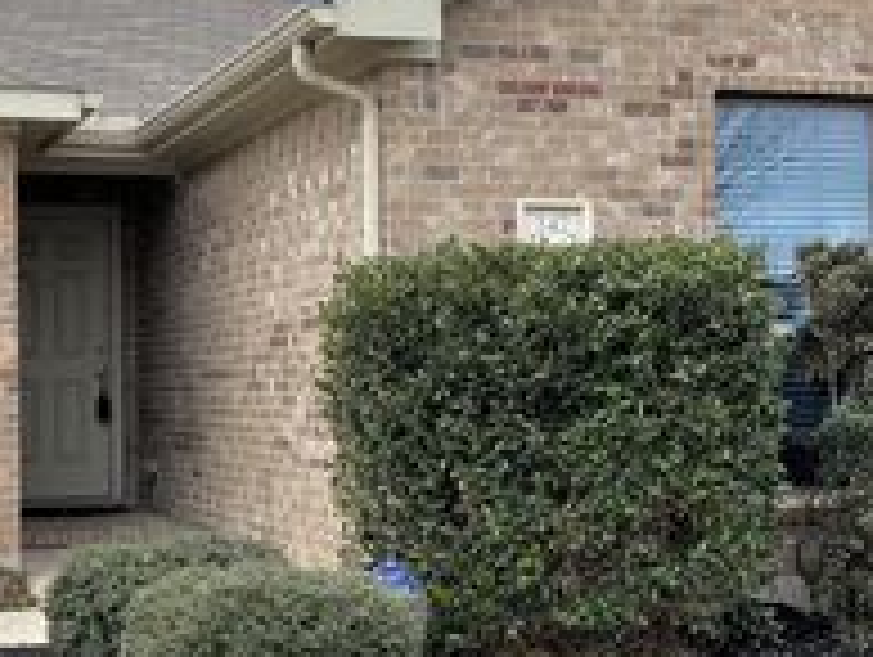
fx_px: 1692
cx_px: 292
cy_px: 308
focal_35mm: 67
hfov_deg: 28.7
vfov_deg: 22.0
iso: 32
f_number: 1.8
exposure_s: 1/481
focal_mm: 4.2
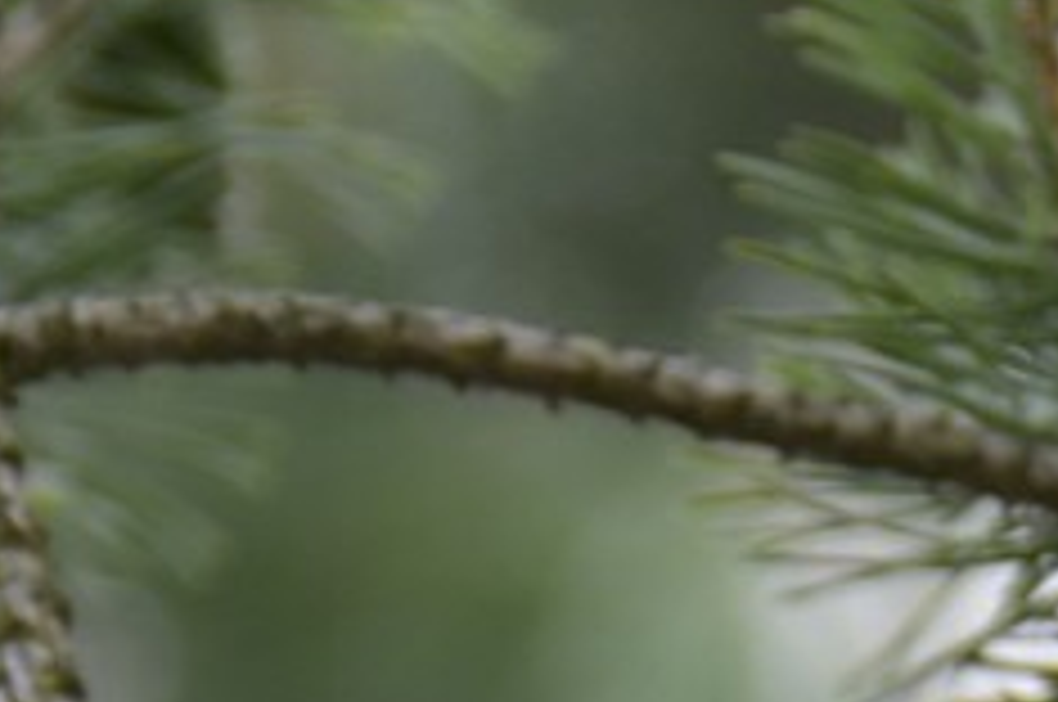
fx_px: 33516
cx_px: 1531
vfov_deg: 1.2
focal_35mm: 1142
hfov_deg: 1.8
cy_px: 2182
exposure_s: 1/80
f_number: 5.6
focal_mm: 112
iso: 100
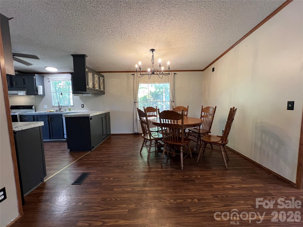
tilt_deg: -5.1
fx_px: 114
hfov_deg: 106.2
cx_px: 152
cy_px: 114
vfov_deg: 89.9
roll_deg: +1.5
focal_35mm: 13
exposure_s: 1/60
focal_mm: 1.57
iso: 200
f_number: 1.8
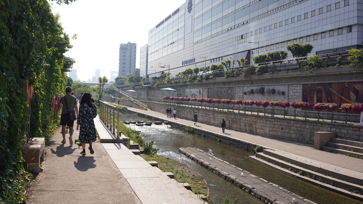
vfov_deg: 31.9
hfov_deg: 54.0
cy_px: 83
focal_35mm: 37
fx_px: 356
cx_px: 181
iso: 100
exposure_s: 1/80
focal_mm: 35
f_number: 13
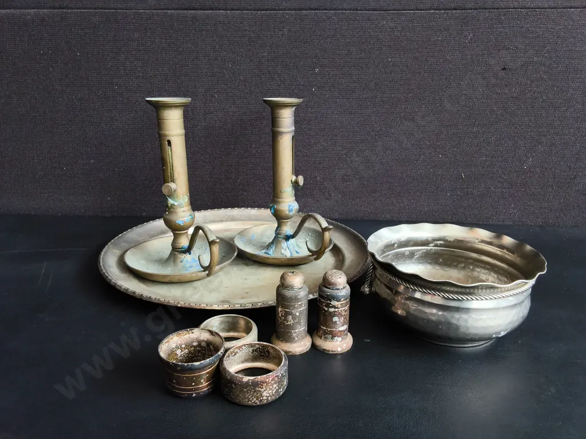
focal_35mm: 27
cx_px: 293
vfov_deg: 51.4
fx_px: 457
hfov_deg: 65.3
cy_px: 220
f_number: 2
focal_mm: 2.87
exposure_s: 1/100
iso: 50
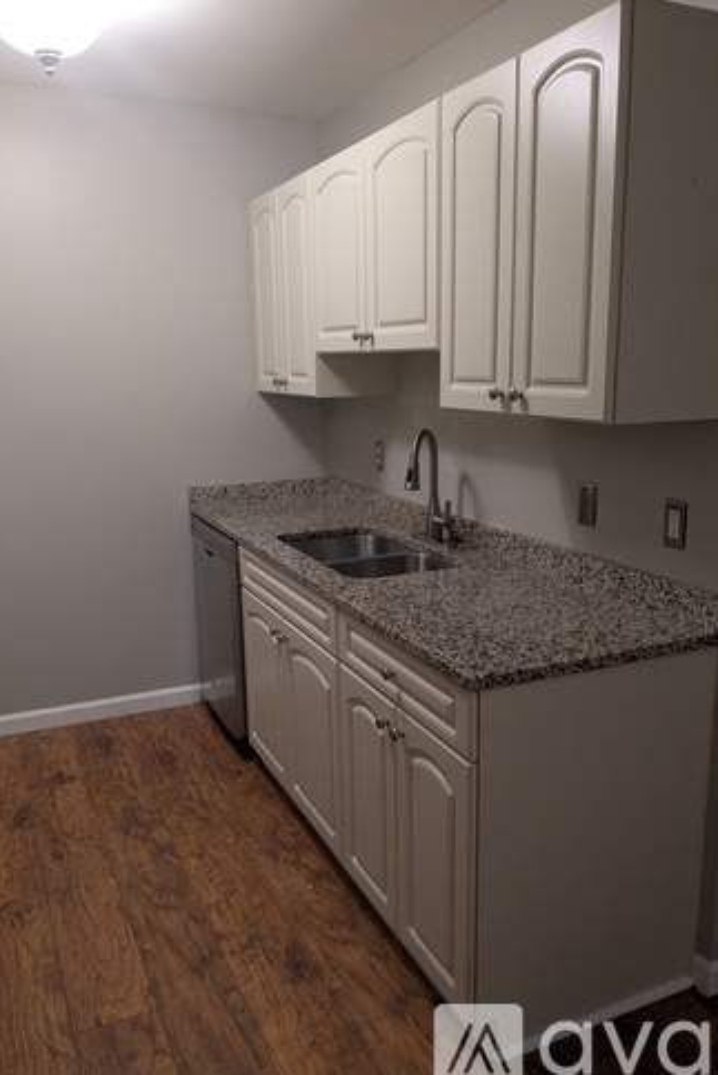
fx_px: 867
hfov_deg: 45.0
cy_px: 538
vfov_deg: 63.6
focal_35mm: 29
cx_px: 377
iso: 380
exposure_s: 1/120
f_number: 1.73
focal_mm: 4.38
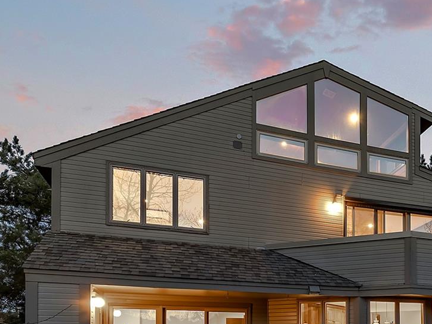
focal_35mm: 35
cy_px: 298
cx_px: 391
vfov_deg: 37.7
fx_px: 438
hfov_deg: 47.1
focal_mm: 16.5
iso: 160
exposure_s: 1/1.25
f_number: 8
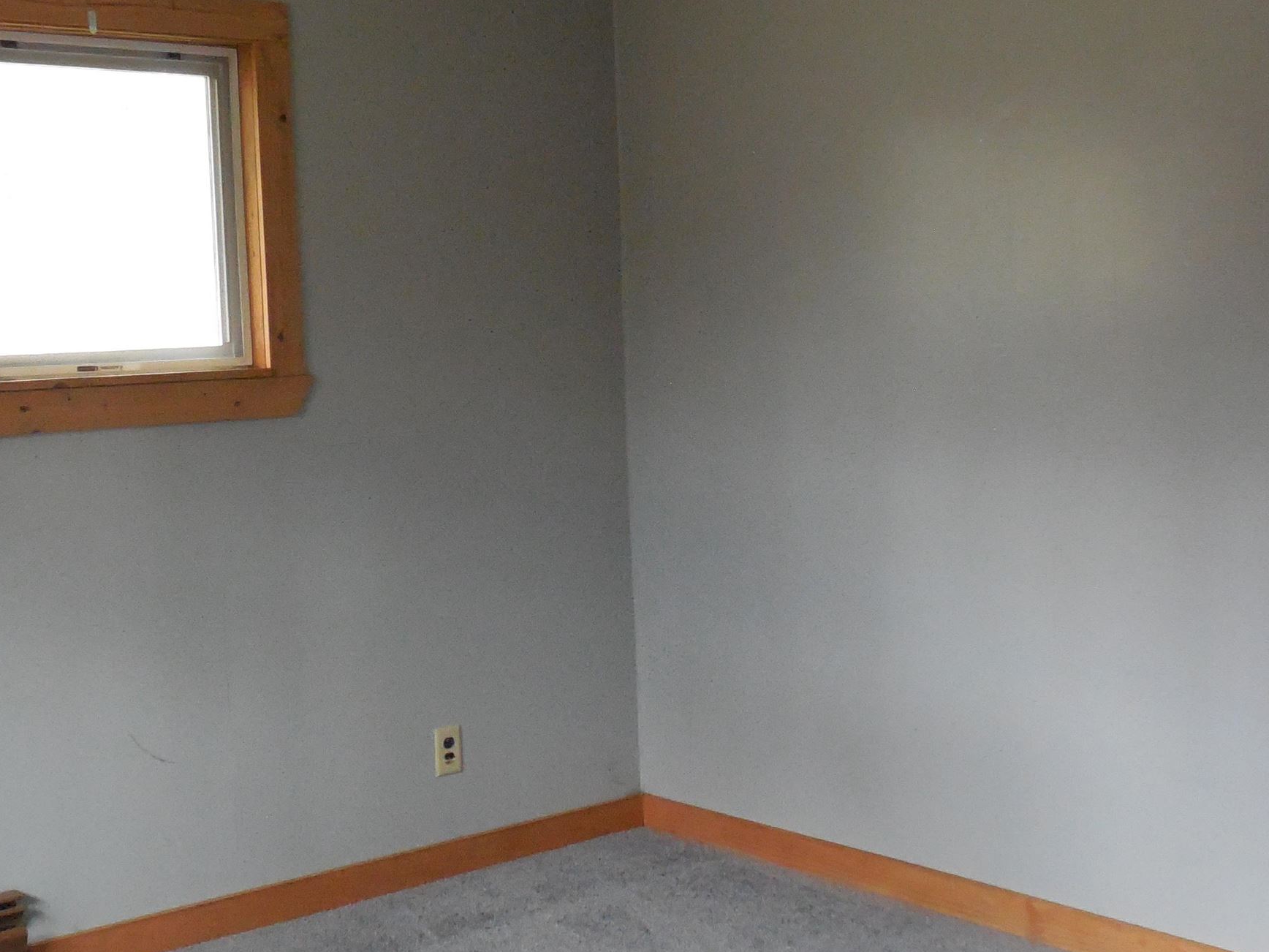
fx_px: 1686
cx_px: 579
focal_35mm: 46
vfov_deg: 31.5
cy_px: 468
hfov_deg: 41.2
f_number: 3.5
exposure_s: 1/50
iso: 800
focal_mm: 4.6
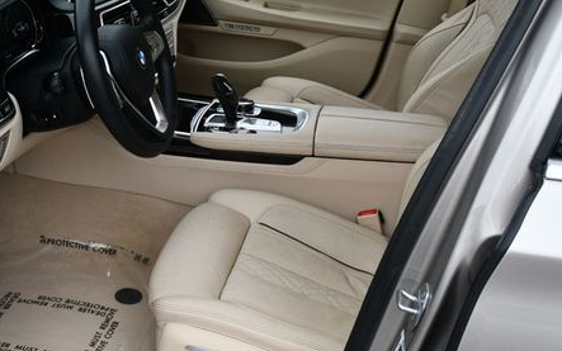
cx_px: 208
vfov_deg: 24.4
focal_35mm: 53
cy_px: 169
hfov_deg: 37.9
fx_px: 812
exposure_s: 1/250
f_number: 5.6
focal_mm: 18
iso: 360
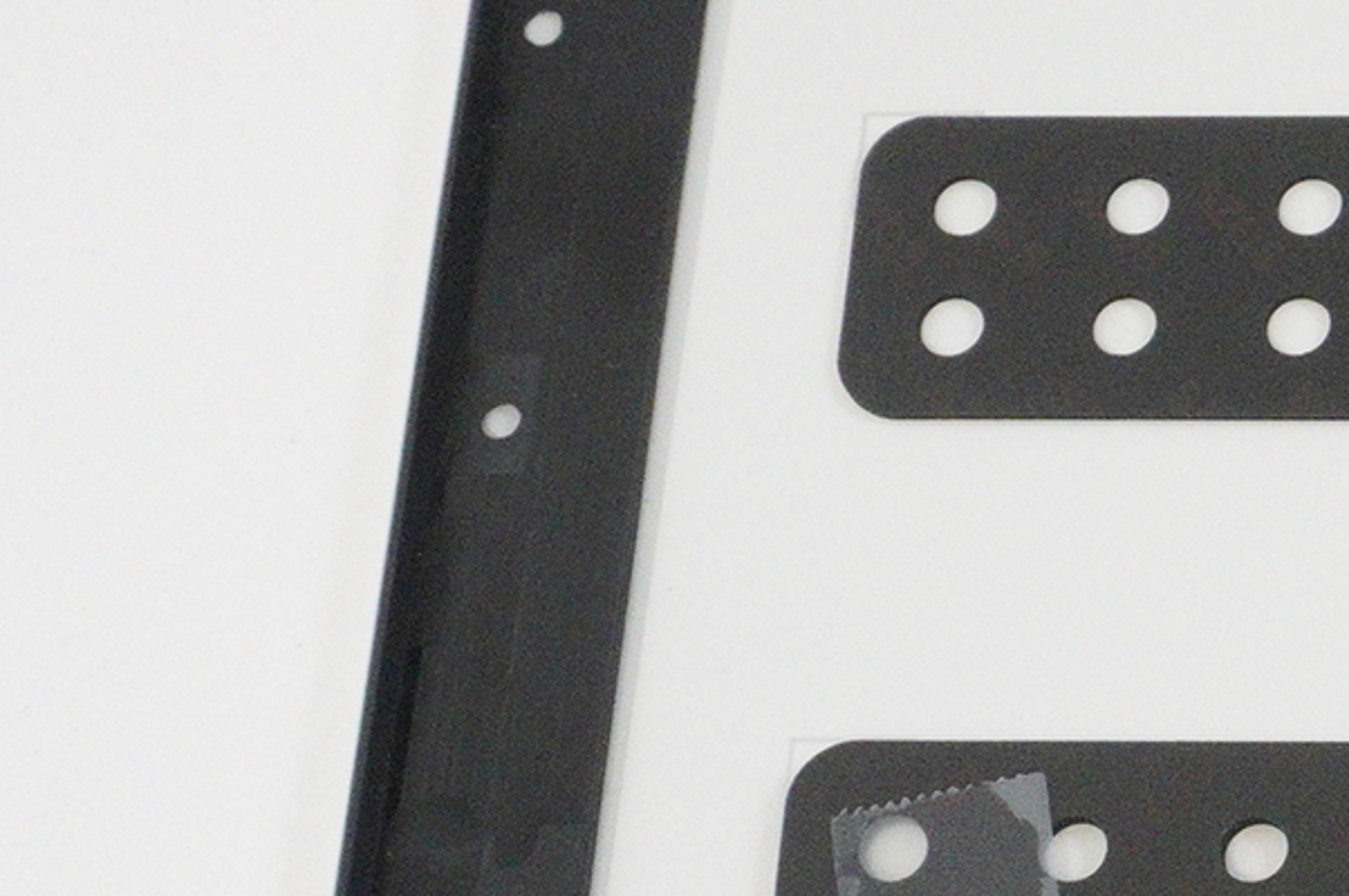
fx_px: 5128
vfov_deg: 9.9
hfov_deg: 13.6
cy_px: 809
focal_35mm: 137
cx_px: 2330
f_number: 6.3
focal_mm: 22
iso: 4000
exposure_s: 1/160
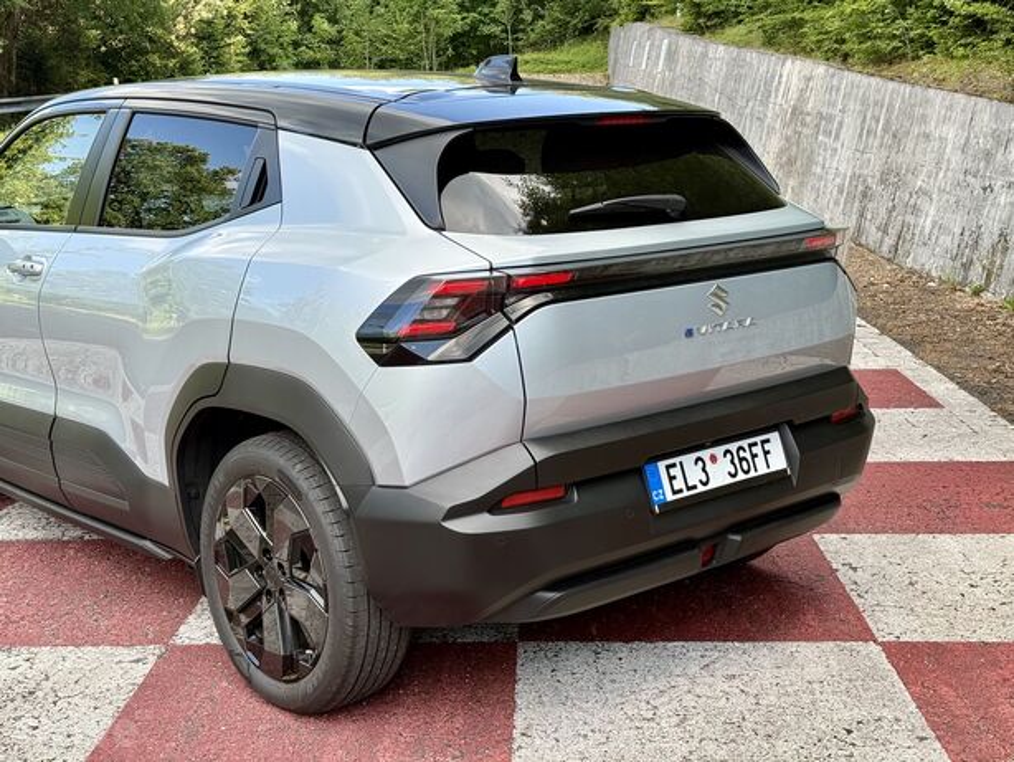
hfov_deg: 39.6
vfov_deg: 30.3
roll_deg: -0.7
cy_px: 381
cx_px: 507
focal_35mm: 48
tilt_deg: -10.5
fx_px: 1407
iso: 100
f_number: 1.78
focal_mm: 6.76
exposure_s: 1/346
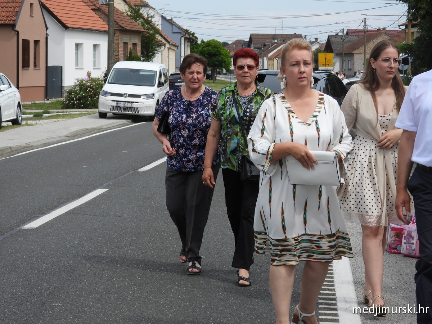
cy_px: 162
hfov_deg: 17.1
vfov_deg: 12.9
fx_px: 1435
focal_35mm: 115
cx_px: 216
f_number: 4
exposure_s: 1/800
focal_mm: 20.7
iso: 100
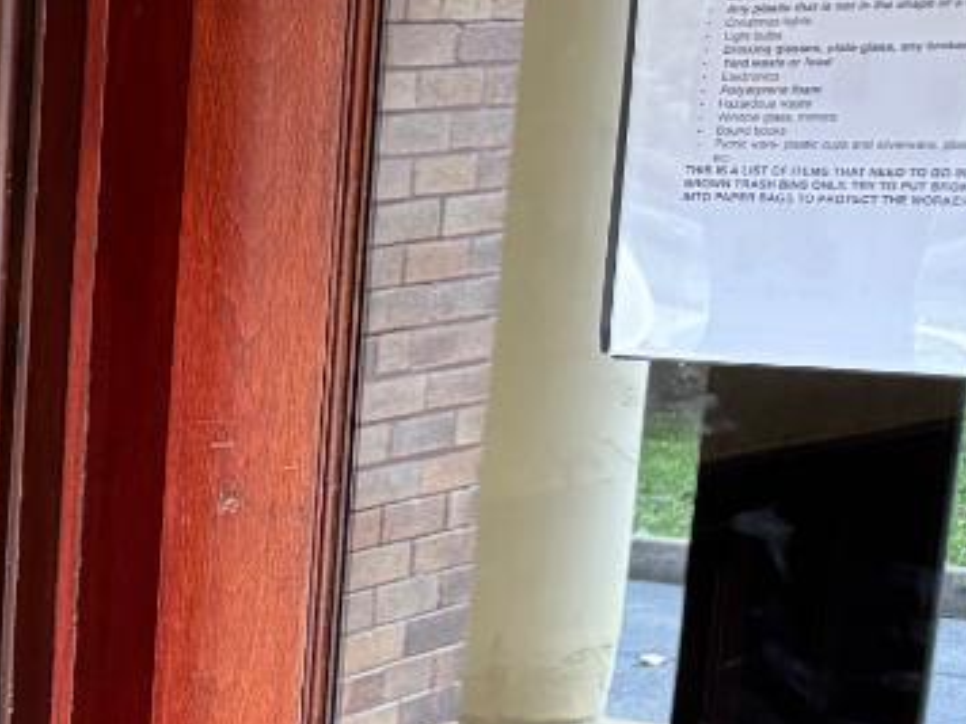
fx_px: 2819
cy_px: 633
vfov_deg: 14.5
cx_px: -1045
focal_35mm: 101
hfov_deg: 15.2
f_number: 1.78
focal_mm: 6.76
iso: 200
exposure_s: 1/120
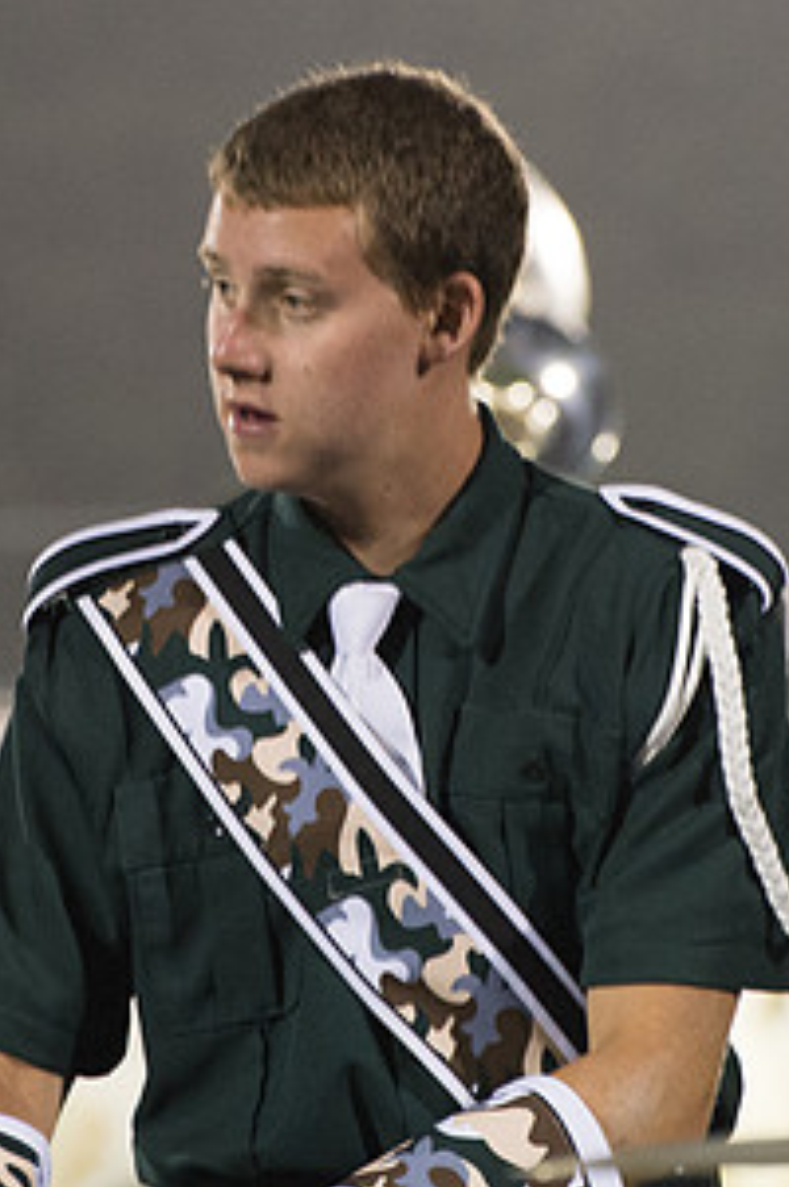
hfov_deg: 3.2
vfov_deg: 4.9
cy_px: 645
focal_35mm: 425
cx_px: 386
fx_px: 14003
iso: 5600
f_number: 5
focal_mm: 165
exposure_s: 1/160
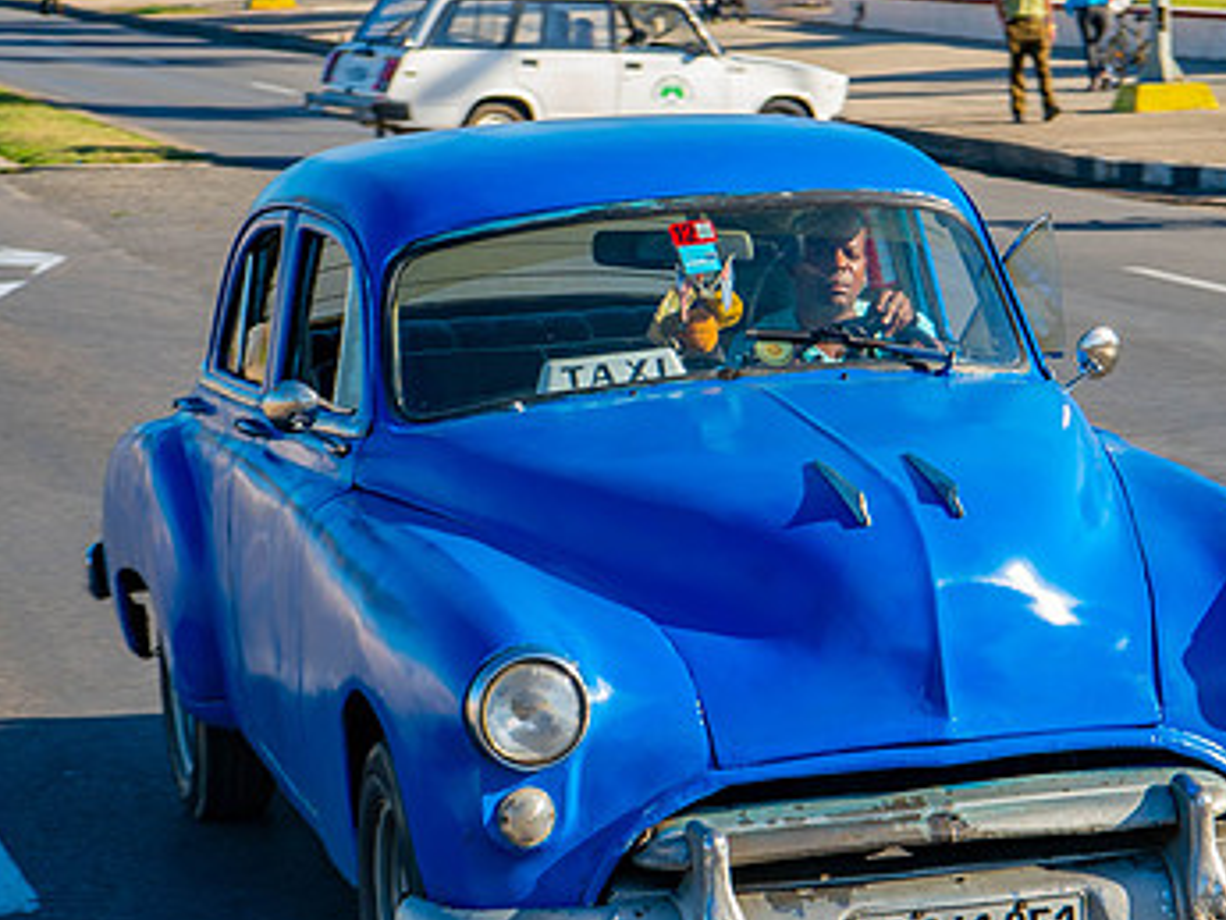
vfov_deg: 9.8
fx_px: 5350
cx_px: 803
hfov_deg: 13.1
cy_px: 481
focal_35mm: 151
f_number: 7.1
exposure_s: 1/200
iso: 100
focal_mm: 70
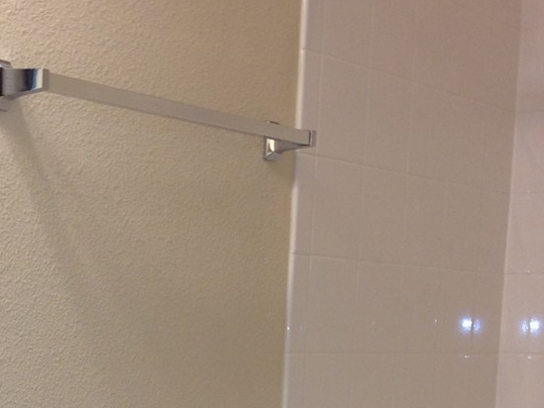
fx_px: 1603
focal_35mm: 102
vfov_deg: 14.1
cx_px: 61
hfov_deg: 18.9
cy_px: 473
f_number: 2.4
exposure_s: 1/26
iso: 50
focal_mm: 4.28
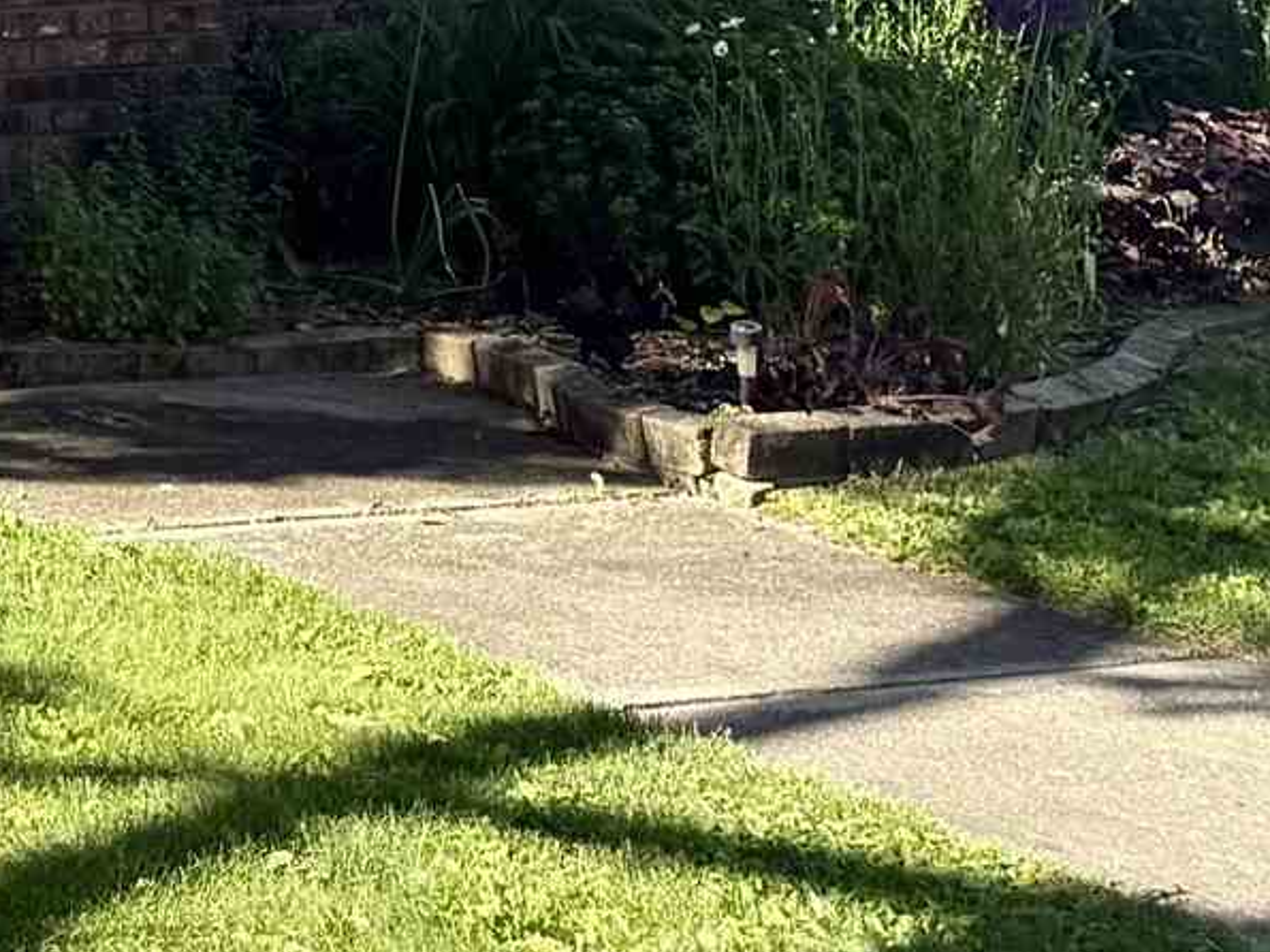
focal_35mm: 124
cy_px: -858
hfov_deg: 13.7
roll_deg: +1.4
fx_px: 4548
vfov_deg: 11.0
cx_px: -1219
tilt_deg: +6.1
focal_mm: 6.76
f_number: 1.78
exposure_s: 1/1901
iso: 80
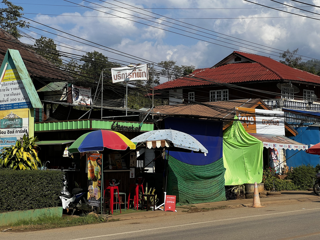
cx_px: 160
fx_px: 712
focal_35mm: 77
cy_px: 120
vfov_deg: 19.1
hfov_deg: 25.3
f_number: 2.8
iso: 32
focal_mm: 9
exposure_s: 1/847
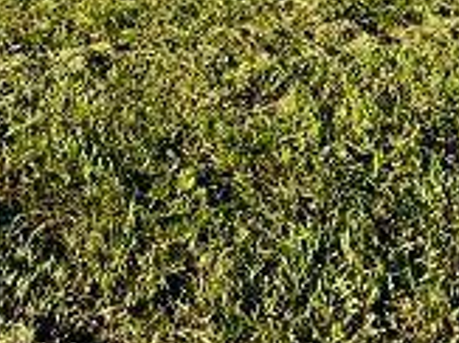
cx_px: 90
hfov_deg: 33.9
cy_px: -233
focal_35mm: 55
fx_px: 729
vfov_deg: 20.6
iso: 16
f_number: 2.2
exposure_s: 1/371
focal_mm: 2.22
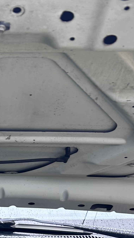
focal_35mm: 85
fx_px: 537
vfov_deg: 24.1
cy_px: 228
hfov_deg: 13.6
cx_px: -49
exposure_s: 1/121
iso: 50
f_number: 1.5
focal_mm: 5.7
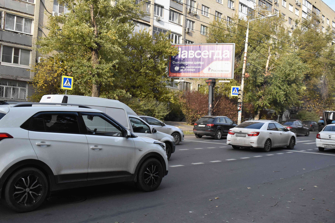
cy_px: 112
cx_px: 168
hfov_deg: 49.5
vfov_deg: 34.2
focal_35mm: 39
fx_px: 363
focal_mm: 26
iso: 1600
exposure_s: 1/2000
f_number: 6.3
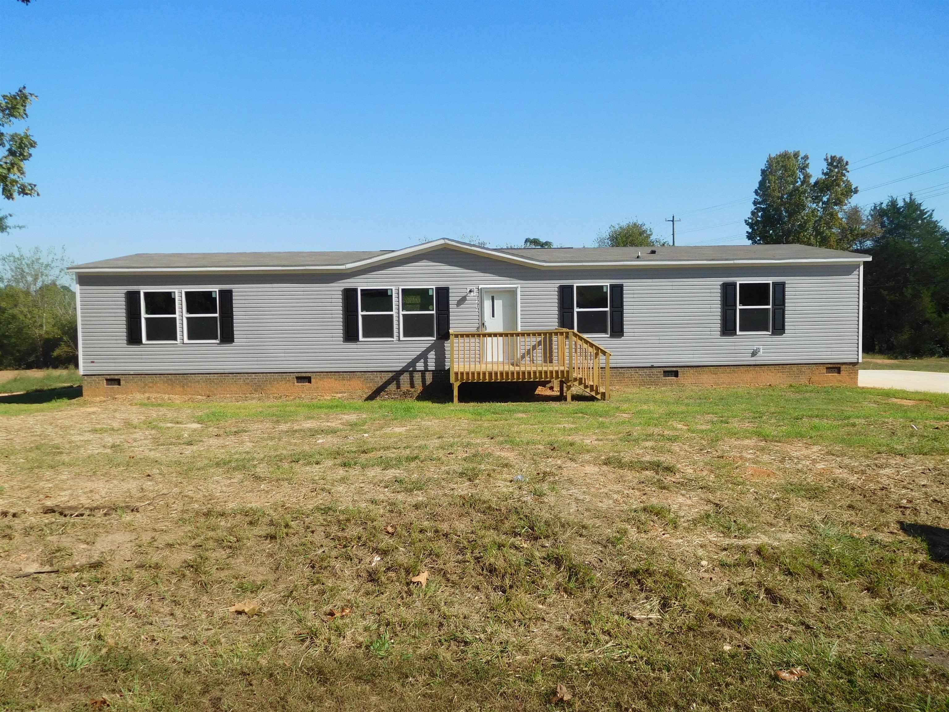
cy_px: 356
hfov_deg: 69.4
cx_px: 474
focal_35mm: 25
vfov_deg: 54.9
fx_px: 685
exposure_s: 1/400
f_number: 6.8
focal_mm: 4.5
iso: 125
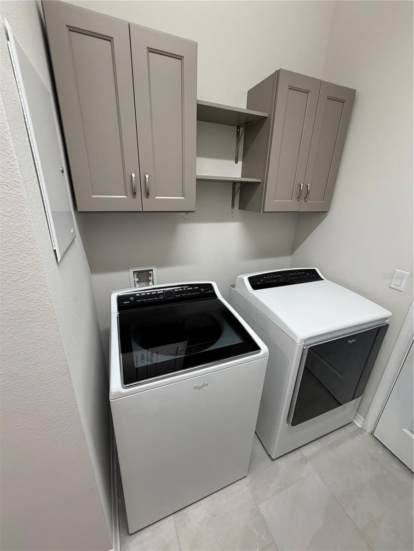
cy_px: 276
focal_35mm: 14
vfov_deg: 102.1
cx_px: 207
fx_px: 223
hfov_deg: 85.7
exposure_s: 1/60
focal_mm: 2.22
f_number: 2.2
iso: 250
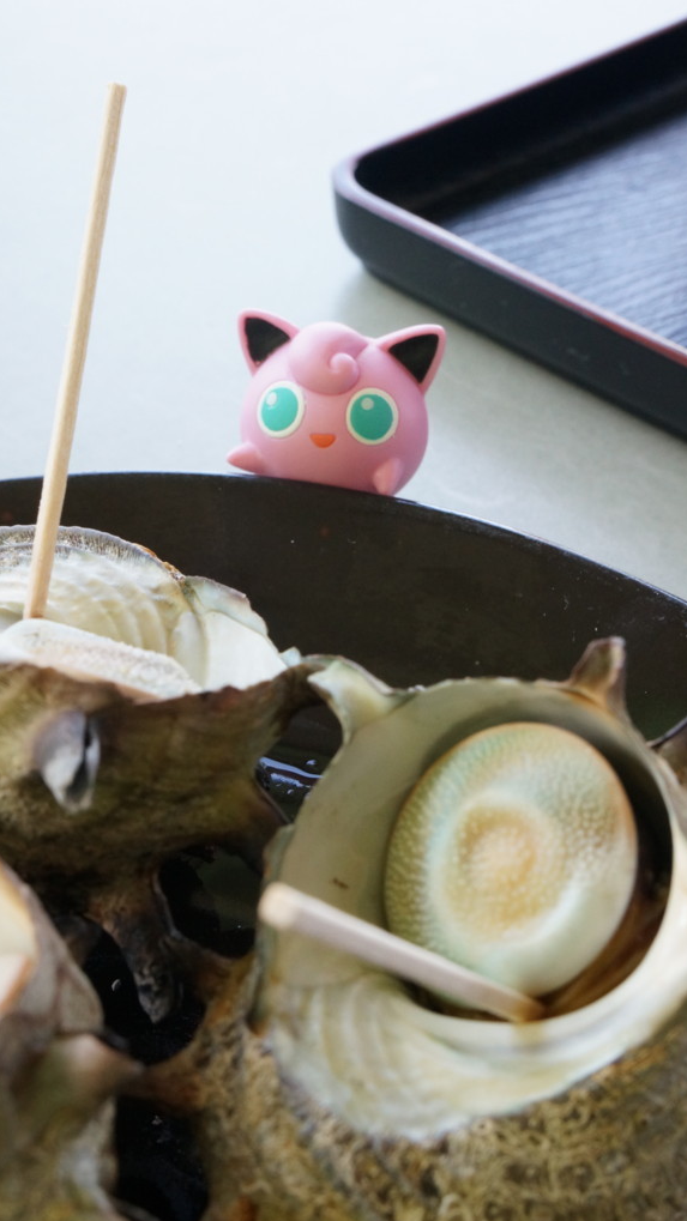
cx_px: 305
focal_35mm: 62
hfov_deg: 19.6
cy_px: 612
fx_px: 1993
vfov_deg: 34.1
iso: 1600
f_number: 11
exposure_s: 1/60
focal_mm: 39
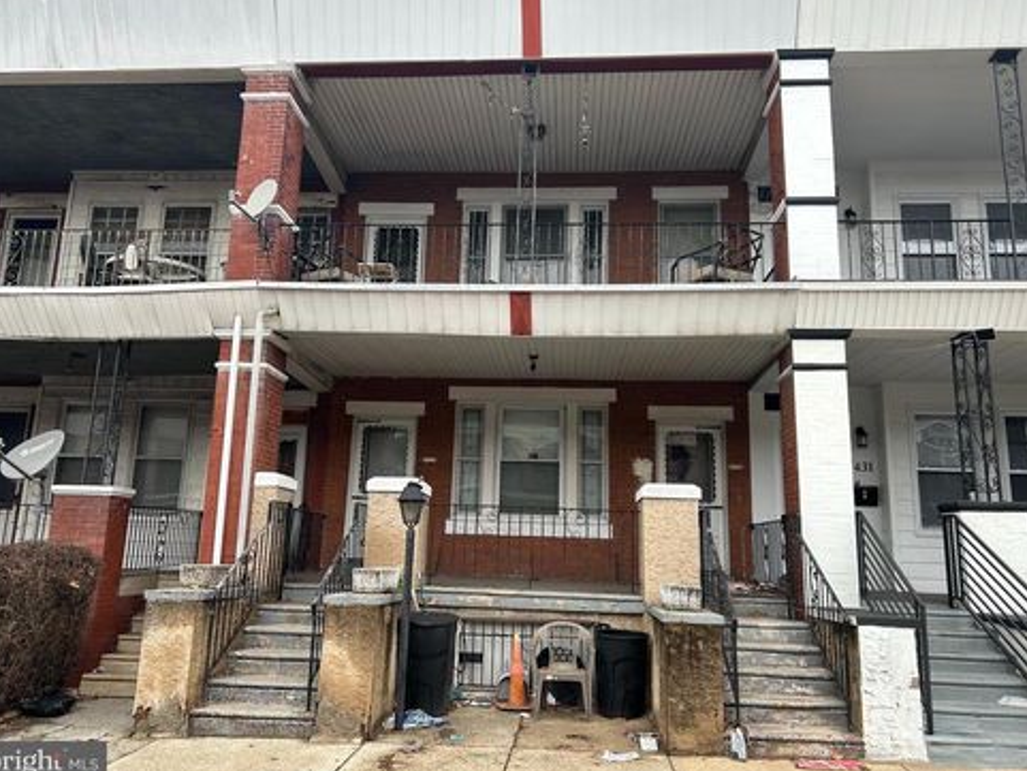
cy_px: 383
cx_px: 510
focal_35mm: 27
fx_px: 801
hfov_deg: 65.3
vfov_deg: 51.4
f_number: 1.5
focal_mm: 5.7
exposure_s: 1/319
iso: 50
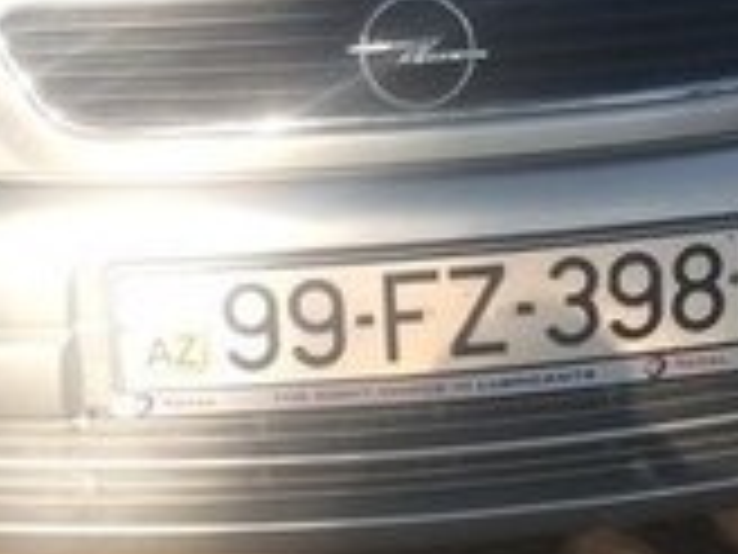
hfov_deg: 16.8
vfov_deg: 12.3
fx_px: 2494
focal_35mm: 117
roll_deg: -3.5
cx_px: 441
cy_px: -133
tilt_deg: -20.3
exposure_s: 1/326
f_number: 2.2
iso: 32
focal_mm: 4.15
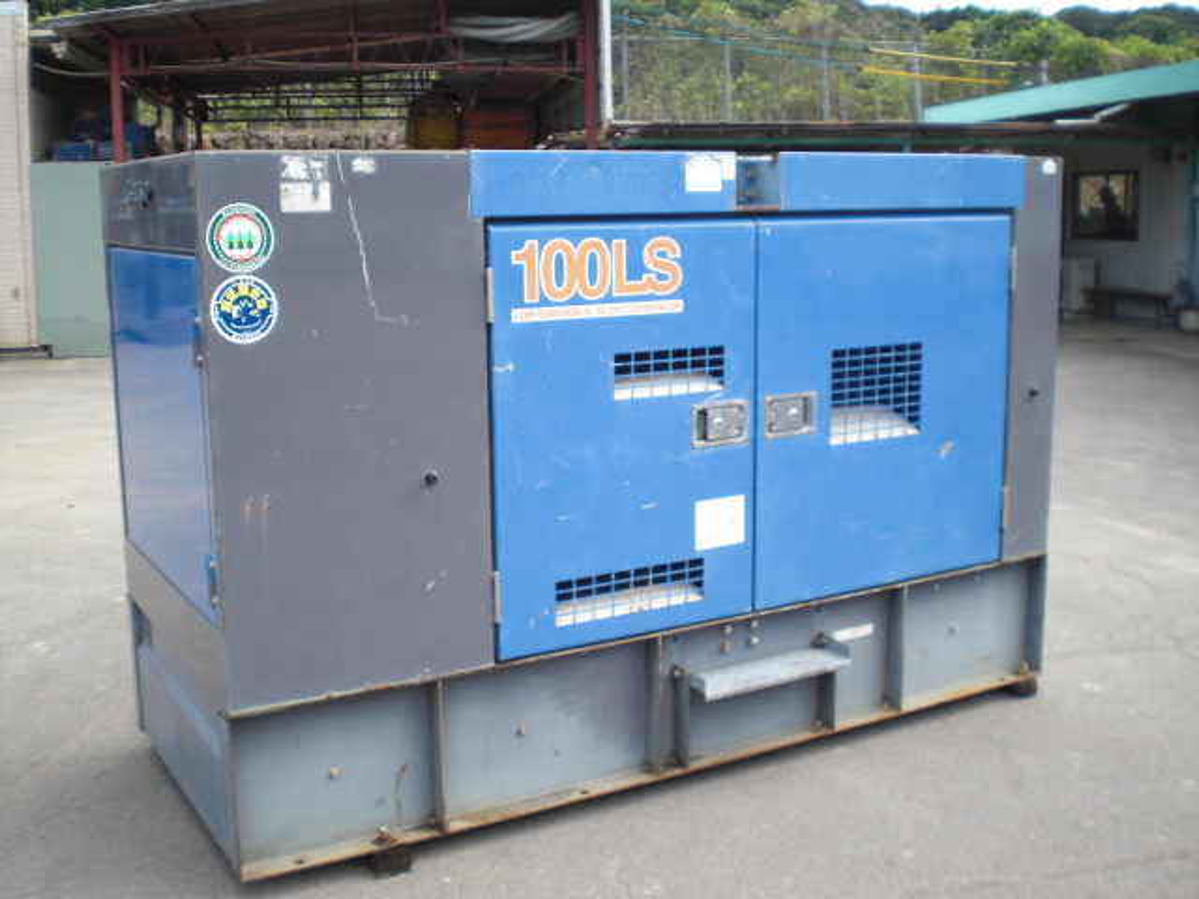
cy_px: 450
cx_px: 600
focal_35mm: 38
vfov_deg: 37.7
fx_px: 1316
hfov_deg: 49.0
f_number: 3.1
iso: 64
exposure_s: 1/320
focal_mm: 6.3
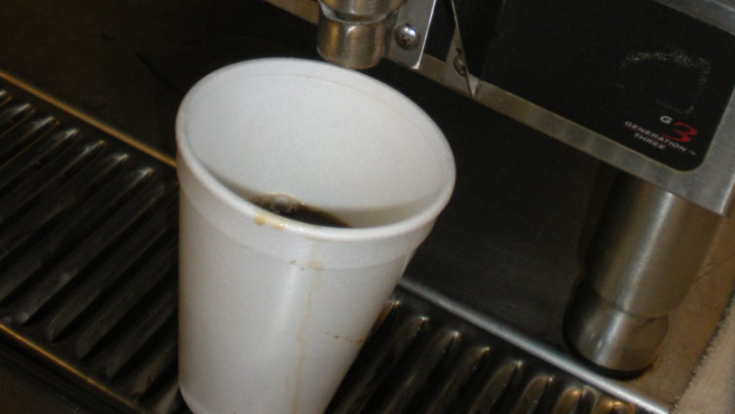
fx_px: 1267
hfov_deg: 32.3
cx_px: 366
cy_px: -31
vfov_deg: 17.9
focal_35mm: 65
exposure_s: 1/60
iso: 200
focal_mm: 7.4
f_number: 3.5
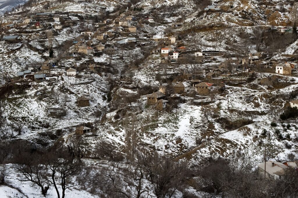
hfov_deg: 39.6
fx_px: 414
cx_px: 149
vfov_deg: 26.9
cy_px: 99
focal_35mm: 50
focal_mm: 50
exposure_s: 1/100
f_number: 16
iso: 400
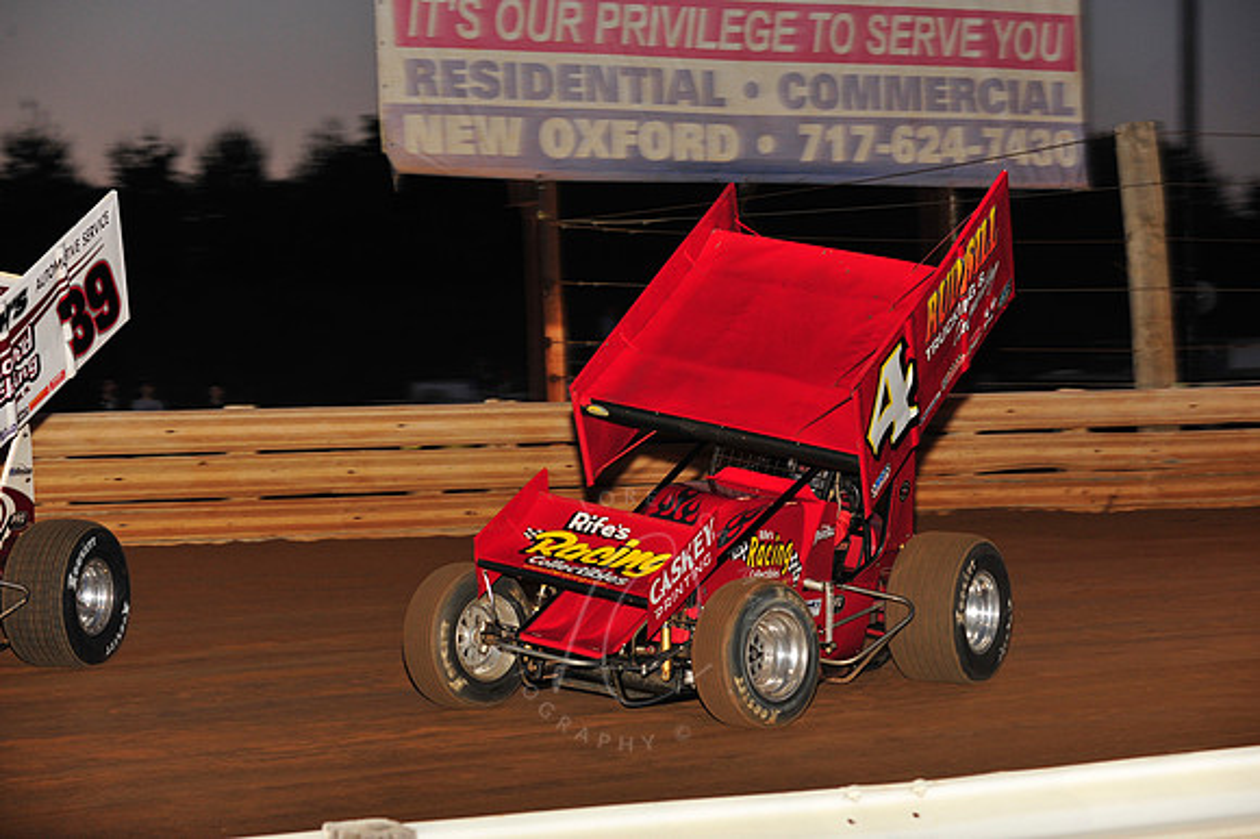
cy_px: 420
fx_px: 4197
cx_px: 630
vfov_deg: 11.4
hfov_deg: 17.1
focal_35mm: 120
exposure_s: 1/320
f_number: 6.3
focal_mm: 120
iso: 800
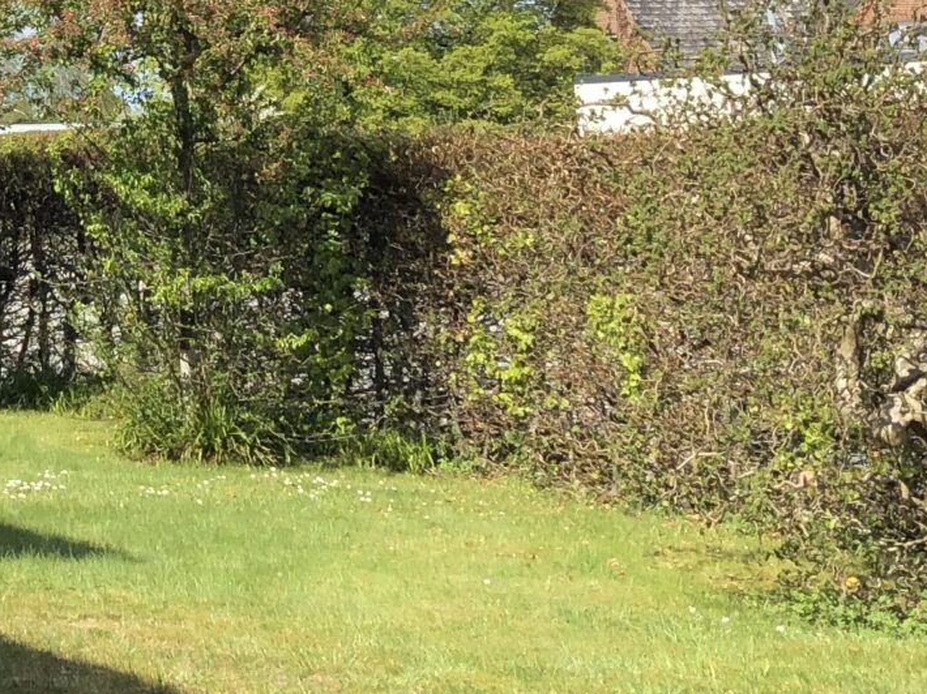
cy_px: -83
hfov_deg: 18.5
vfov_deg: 14.3
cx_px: -181
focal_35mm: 101
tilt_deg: +4.7
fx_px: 2704
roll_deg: +0.9
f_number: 1.8
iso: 20
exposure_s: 1/1919
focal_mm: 3.99
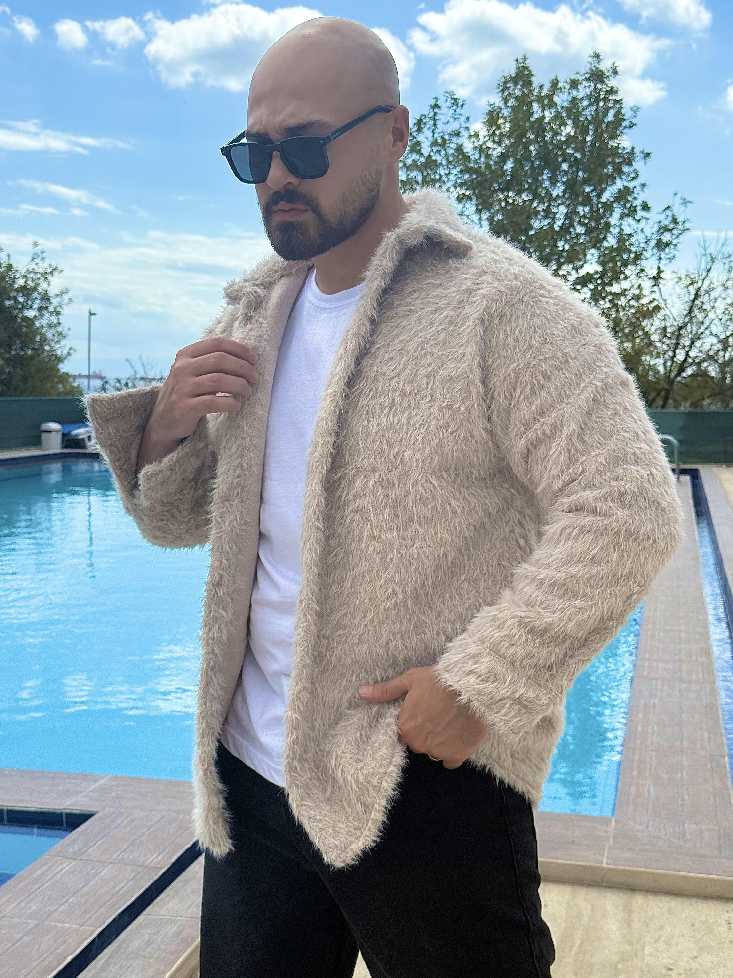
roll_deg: -0.5
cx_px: 366
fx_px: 1355
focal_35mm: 48
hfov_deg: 30.3
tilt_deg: -4.6
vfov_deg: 39.7
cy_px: 489
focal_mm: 6.76
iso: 80
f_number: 1.78
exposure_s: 1/6024
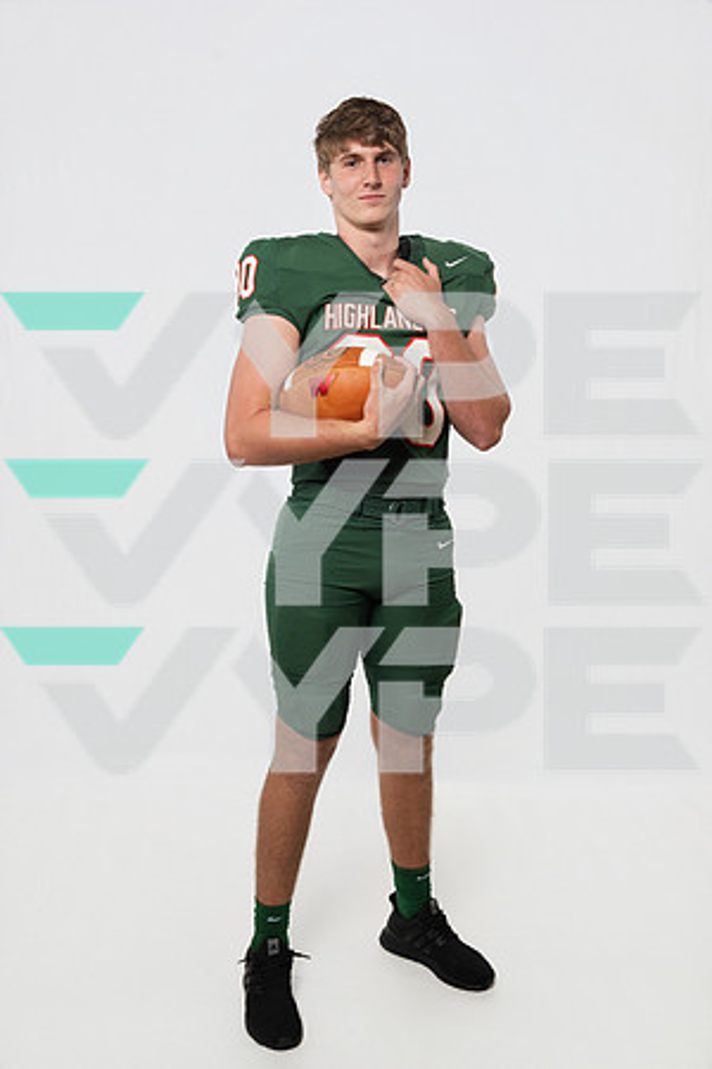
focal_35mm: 36
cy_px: 534
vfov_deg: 52.8
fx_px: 1077
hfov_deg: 36.6
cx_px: 356
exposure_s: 1/160
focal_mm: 36.3
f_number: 8
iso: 500
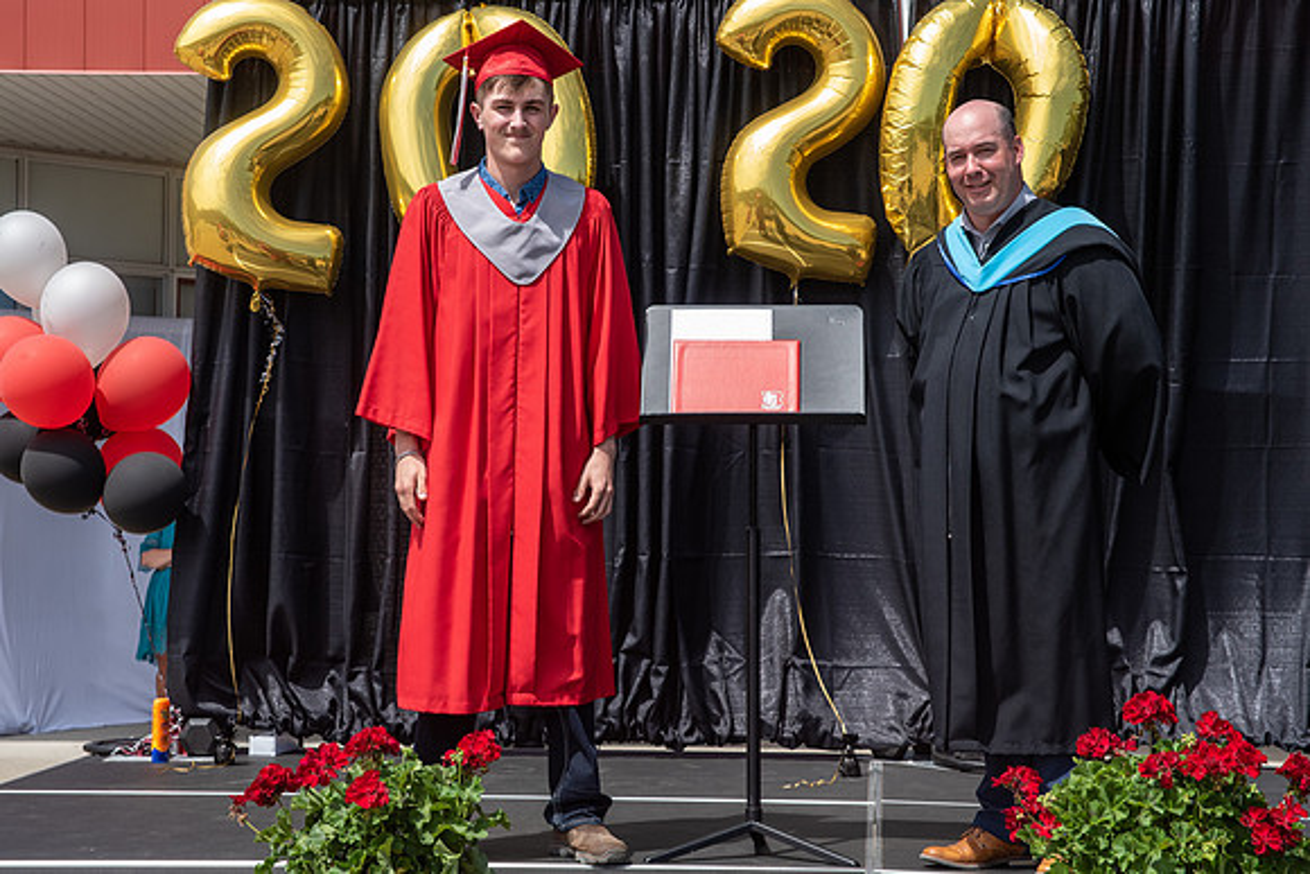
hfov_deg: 29.9
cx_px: 575
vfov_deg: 20.2
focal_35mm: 67
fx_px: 2450
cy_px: 396
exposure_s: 1/1000
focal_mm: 60
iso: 500
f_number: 5.6
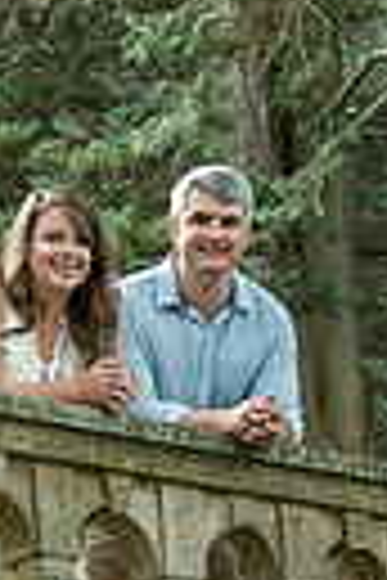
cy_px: 652
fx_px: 3934
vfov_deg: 8.4
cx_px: 225
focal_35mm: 244
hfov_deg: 5.6
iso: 800
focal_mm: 70
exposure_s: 1/125
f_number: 3.2
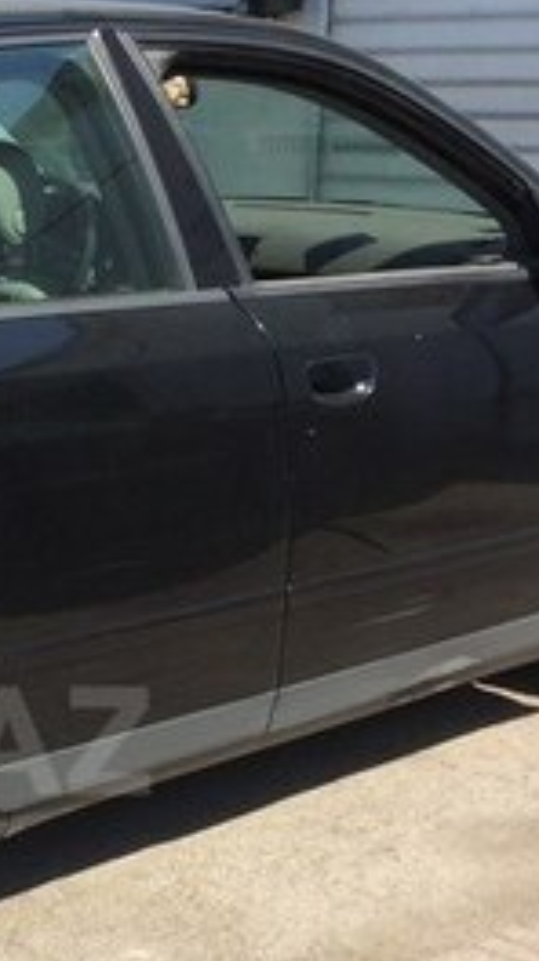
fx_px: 2012
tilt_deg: -19.2
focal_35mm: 79
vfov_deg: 26.5
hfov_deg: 14.4
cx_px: -222
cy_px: 741
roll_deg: +1.6
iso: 32
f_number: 2.2
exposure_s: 1/1172
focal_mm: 4.15
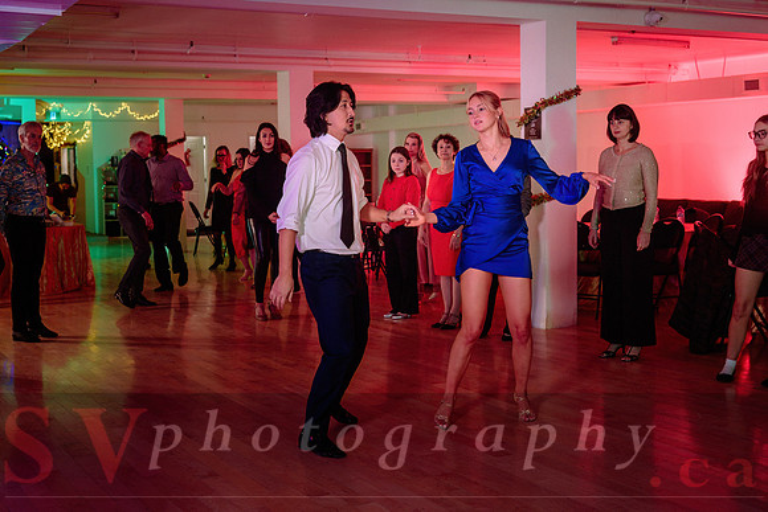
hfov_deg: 41.7
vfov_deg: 28.6
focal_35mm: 47
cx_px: 324
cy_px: 222
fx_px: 1005
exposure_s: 1/125
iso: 1000
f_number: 3.5
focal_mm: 40
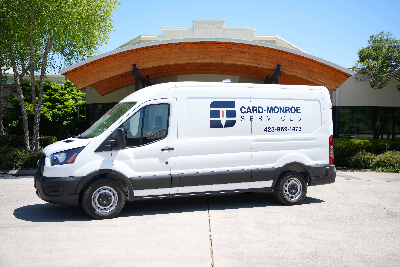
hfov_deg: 49.6
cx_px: 200
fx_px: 433
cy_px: 134
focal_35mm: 39
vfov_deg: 34.2
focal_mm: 39
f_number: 4
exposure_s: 1/640
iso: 100
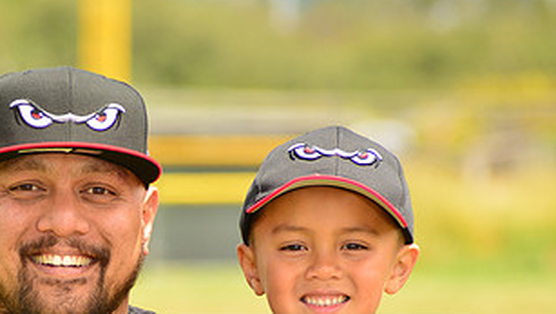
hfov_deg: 5.4
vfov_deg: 3.1
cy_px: 339
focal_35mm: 396
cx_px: 125
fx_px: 5841
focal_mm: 200
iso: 125
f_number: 6.3
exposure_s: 1/250
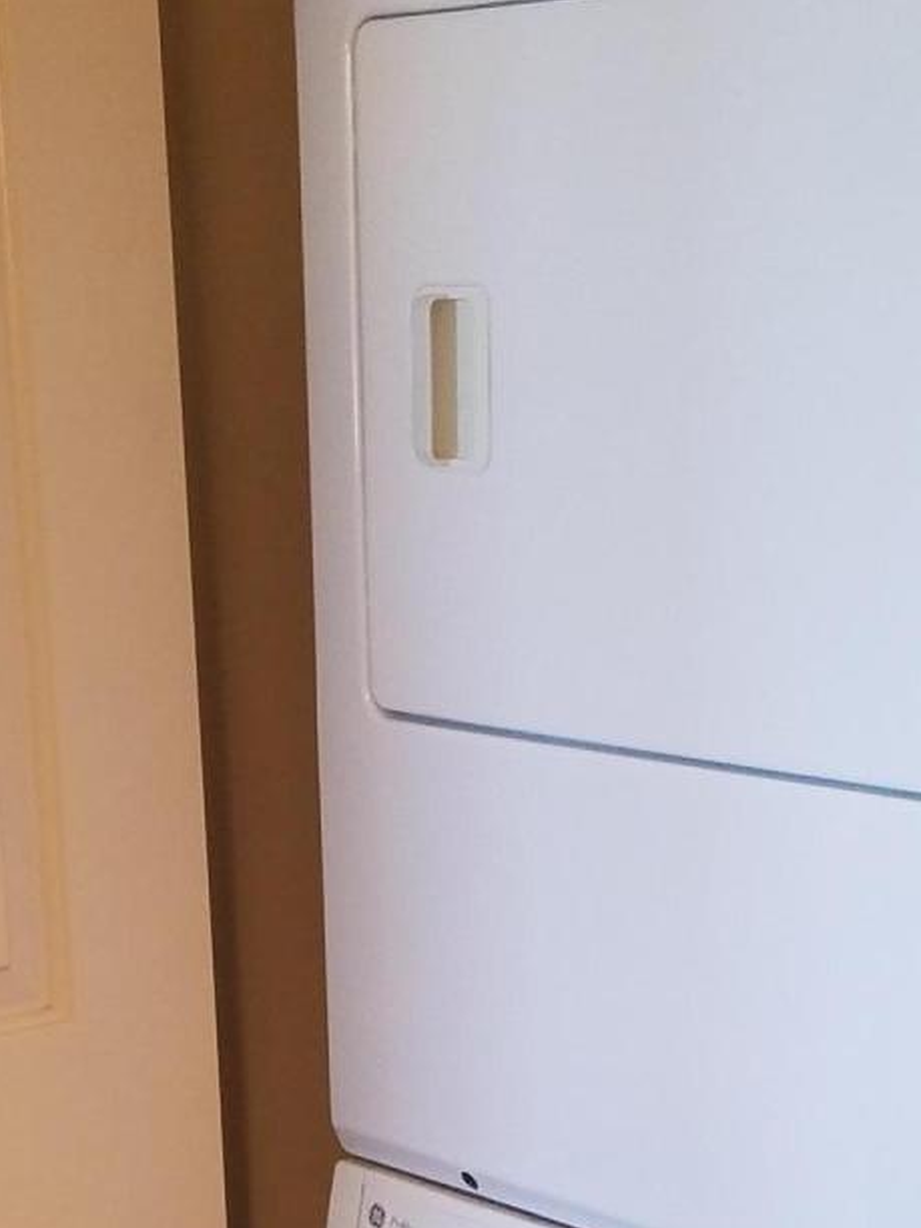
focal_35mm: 85
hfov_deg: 17.4
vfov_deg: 22.8
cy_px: 911
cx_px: 405
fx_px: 3015
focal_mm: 4.2
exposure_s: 1/60
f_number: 1.7
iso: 160
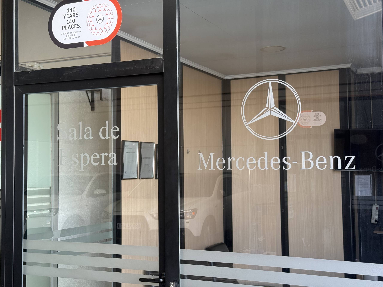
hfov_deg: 39.7
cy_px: 144
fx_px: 531
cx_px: 192
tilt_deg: +3.4
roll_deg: +0.2
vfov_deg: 30.3
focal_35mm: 48
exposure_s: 1/221
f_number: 1.78
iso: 125
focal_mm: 6.76
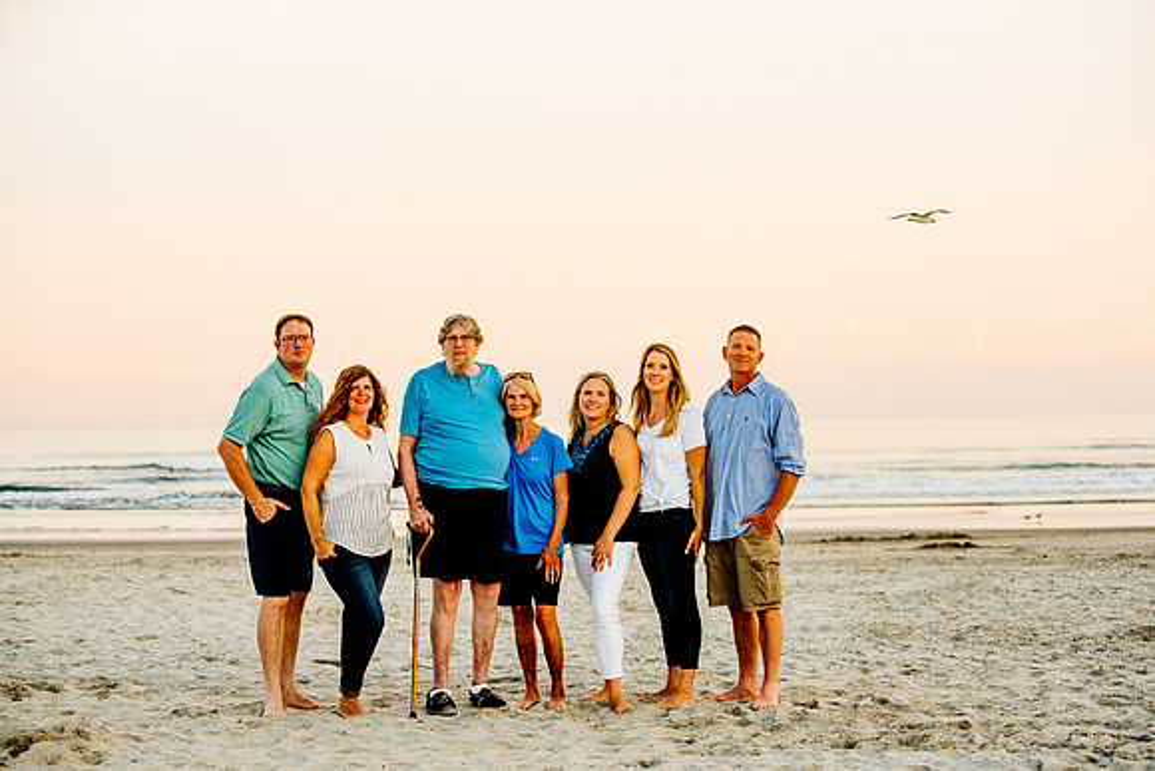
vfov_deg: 17.6
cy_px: 385
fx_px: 2490
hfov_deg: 26.1
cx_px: 595
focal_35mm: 78
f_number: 3.2
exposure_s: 1/320
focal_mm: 70
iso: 200
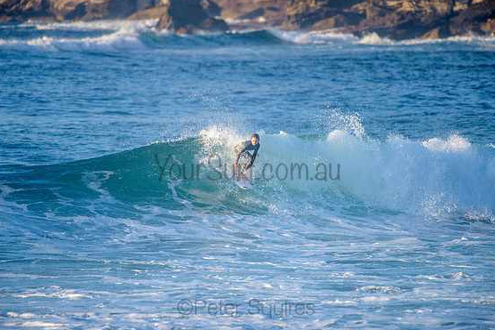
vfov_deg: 2.6
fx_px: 7161
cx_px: 246
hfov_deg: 4.0
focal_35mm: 521
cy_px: 160
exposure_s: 1/2000
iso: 500
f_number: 5.6
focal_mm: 500
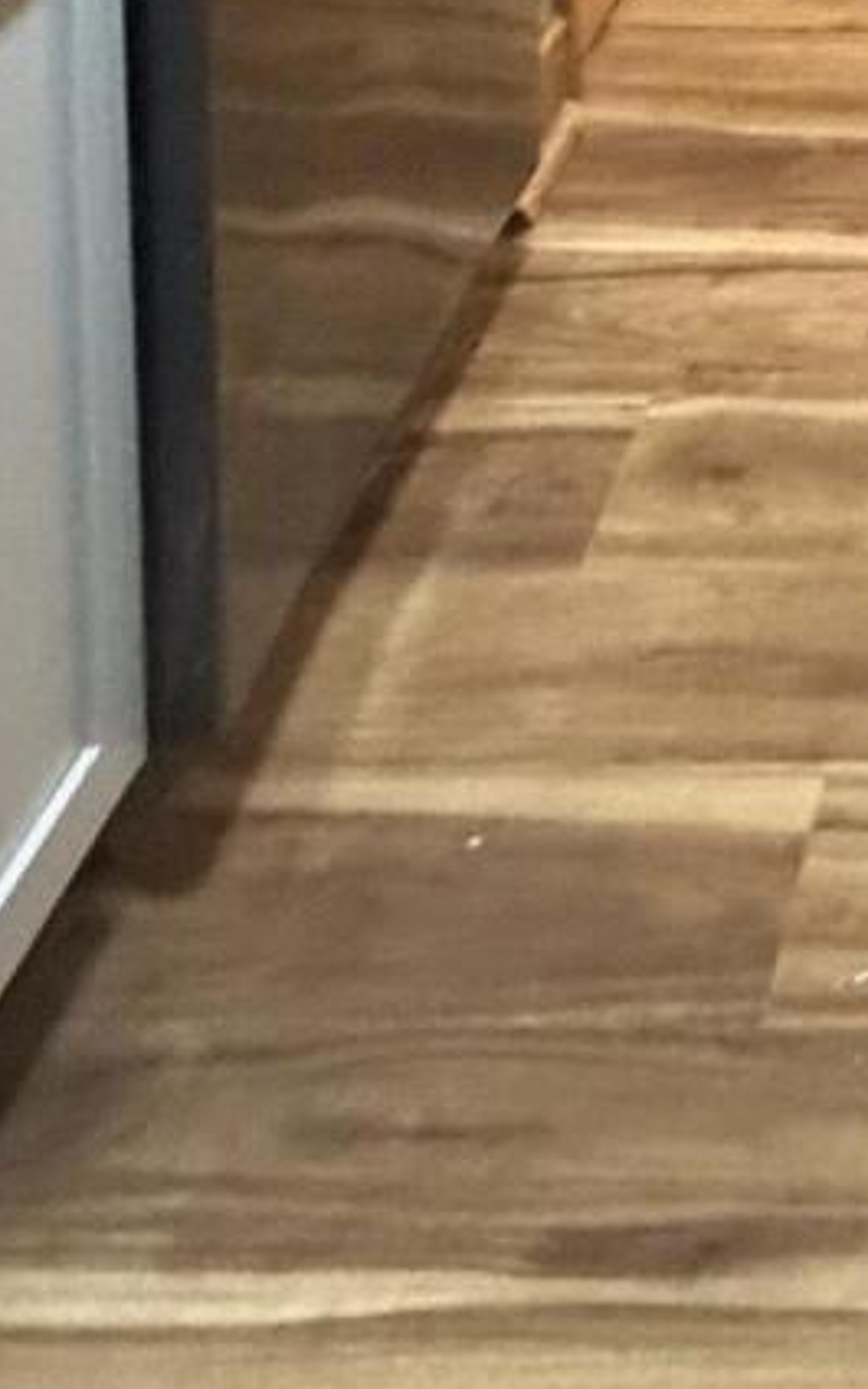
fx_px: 2649
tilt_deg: -8.6
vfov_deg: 22.7
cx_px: 1530
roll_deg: -3.7
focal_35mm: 70
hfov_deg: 16.0
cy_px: -806
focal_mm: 2.22
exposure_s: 1/60
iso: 1250
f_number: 2.2
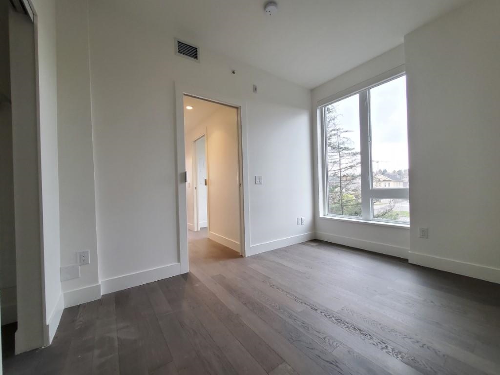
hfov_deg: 106.2
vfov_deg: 89.9
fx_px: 188
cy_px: 188
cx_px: 250
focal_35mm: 13
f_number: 2.2
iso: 320
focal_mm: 1.8
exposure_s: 1/59
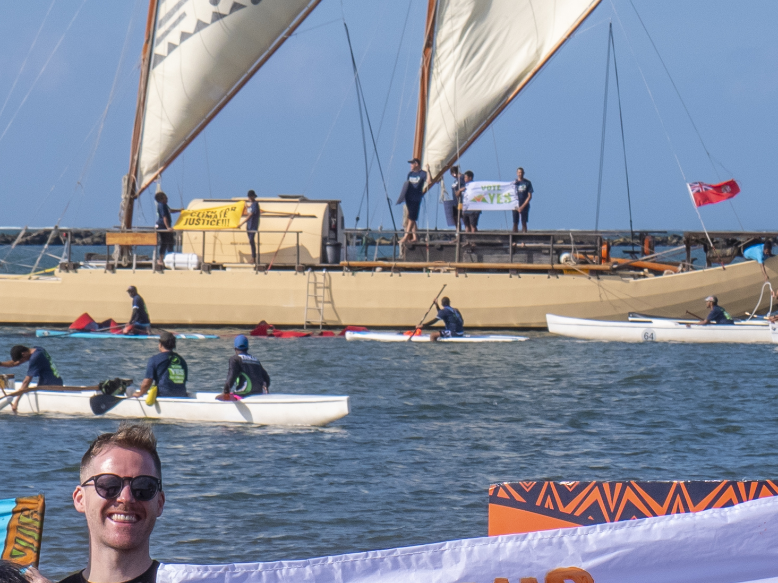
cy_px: 572
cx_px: 503
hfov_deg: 7.4
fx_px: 6044
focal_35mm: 269
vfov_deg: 5.5
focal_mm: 38
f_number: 7.1
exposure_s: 1/640
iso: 400
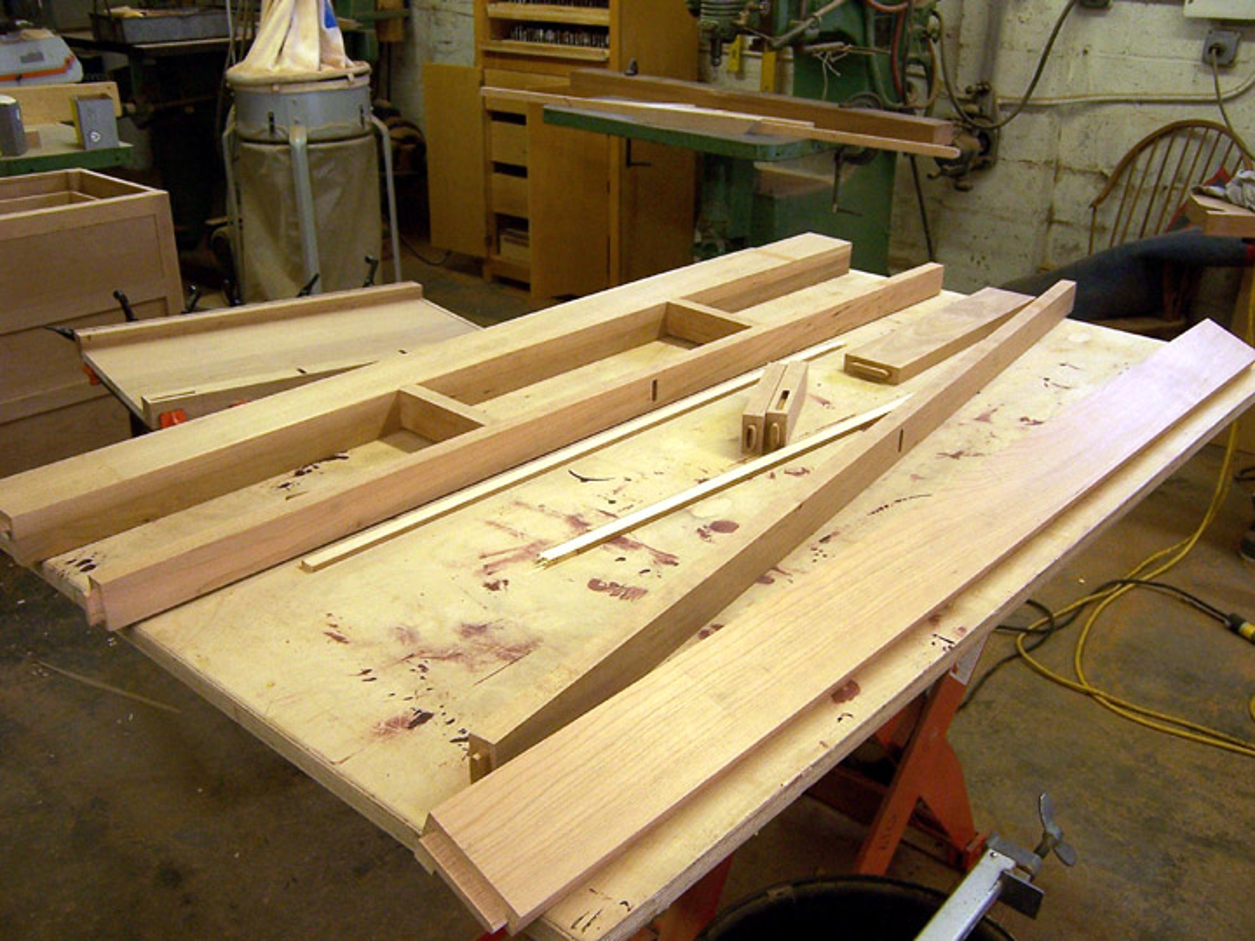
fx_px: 1196
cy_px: 470
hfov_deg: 55.4
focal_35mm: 33
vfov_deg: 42.9
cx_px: 628
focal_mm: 5.5
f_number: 3.4
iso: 100
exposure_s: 1/30
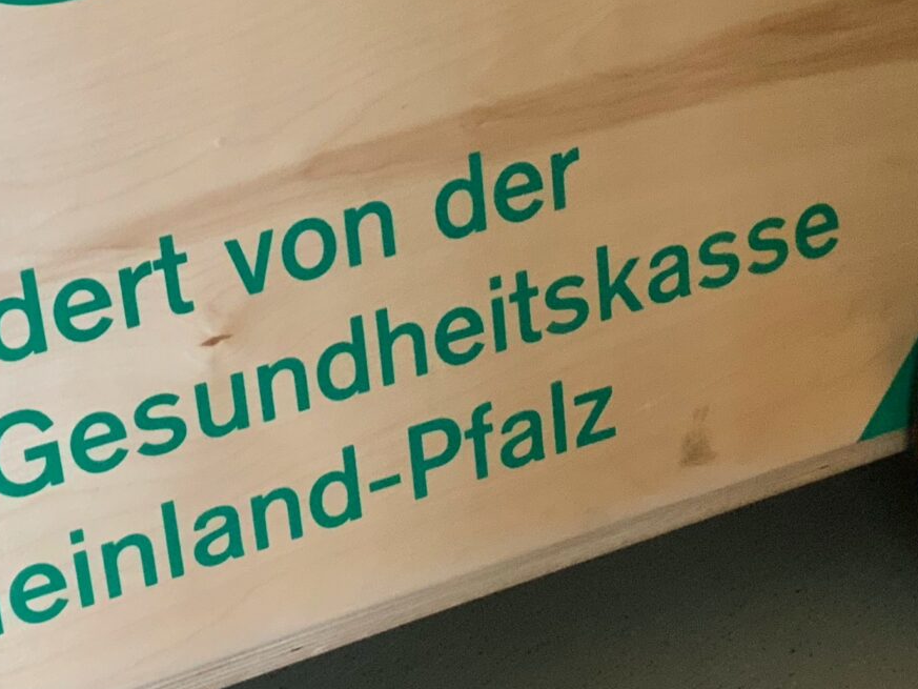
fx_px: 2254
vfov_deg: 17.3
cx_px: 395
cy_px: 209
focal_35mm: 85
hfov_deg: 23.0
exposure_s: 1/60
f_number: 1.8
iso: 200
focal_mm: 3
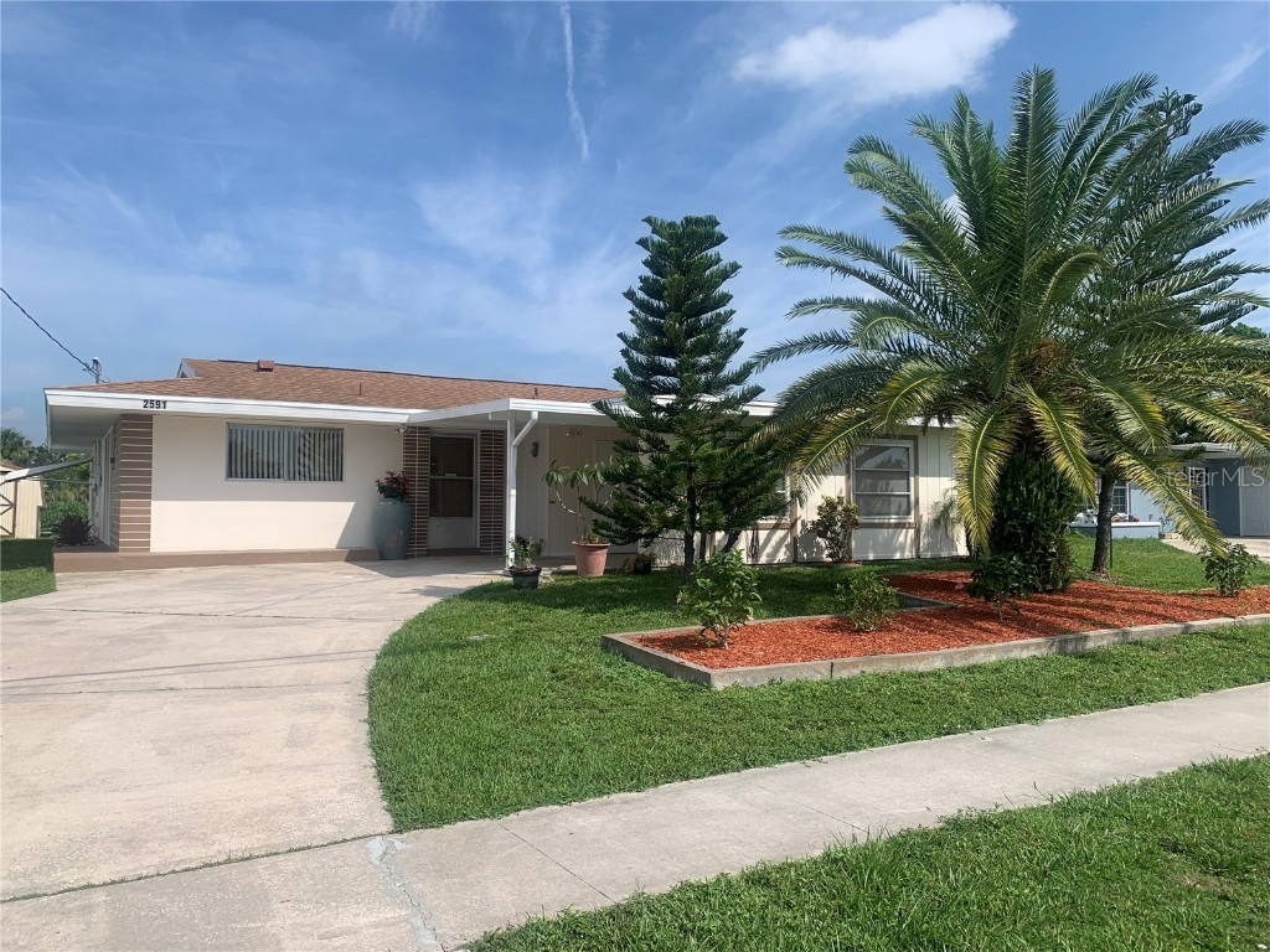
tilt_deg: +2.6
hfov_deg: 67.3
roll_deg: -0.6
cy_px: 476
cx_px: 635
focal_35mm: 26
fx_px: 954
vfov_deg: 53.1
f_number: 1.8
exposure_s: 1/3401
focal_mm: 4.25
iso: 25
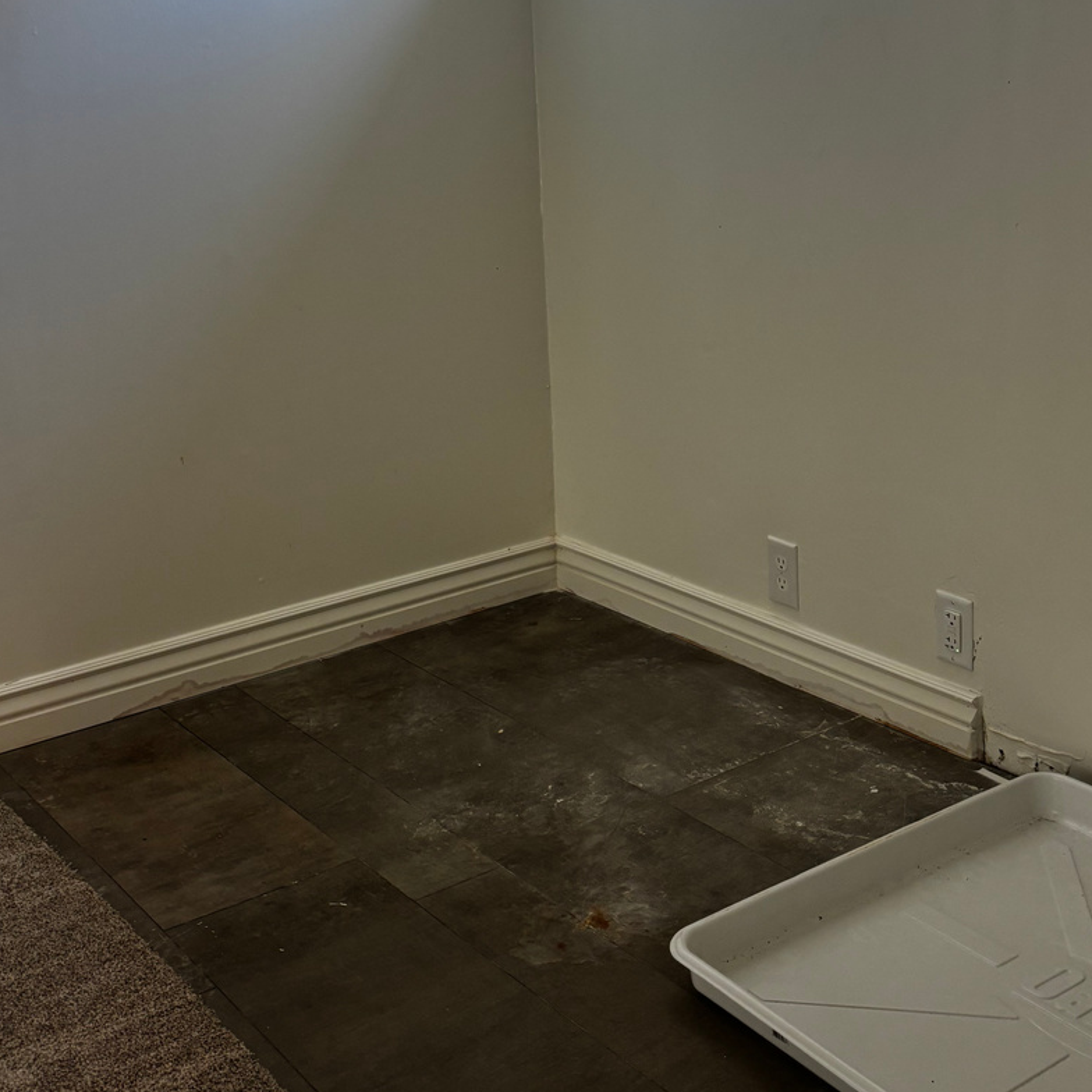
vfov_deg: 37.1
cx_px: 638
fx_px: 1606
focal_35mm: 45
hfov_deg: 37.4
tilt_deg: -12.0
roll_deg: +1.9
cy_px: 355
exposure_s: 1/60
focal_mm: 5.96
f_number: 1.6
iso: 100
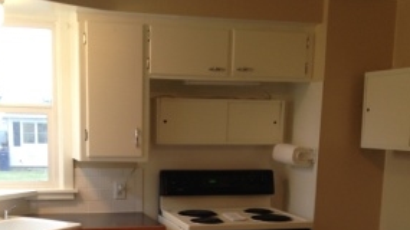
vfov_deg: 19.4
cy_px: 239
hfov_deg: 34.8
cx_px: 165
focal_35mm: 60
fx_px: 652
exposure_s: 1/30
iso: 64
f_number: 2.4
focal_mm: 4.28
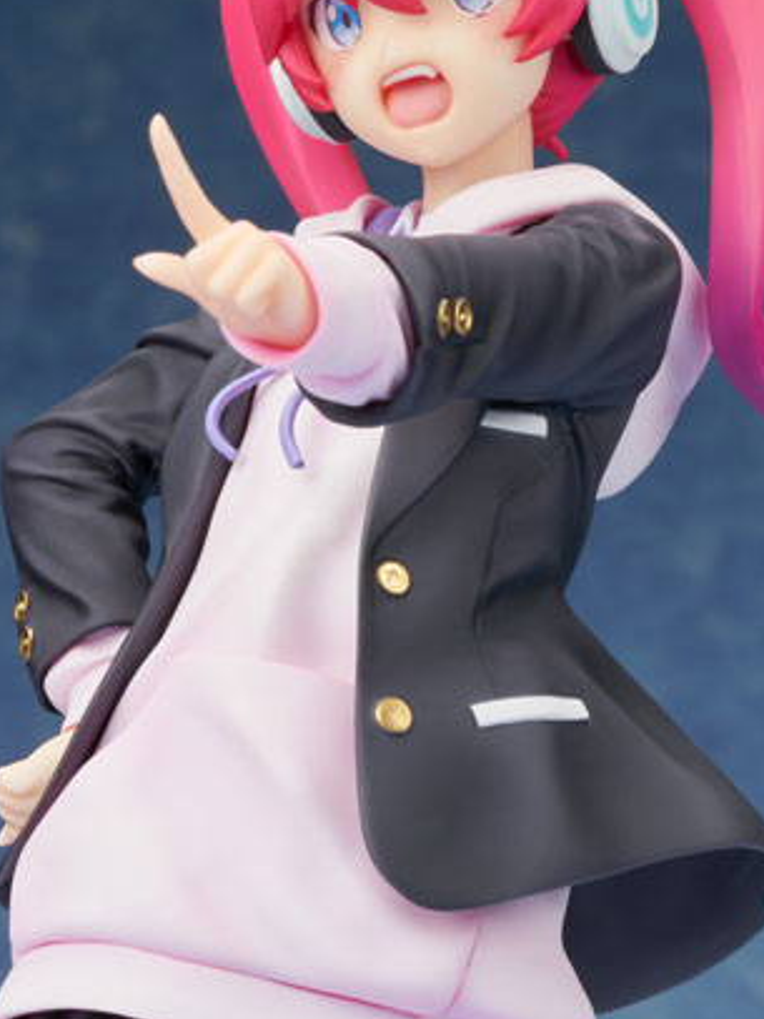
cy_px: 771
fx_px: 6242
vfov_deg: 9.3
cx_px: 443
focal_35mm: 212
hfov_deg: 7.0
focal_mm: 90
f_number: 22
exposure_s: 1/2.5
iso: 100
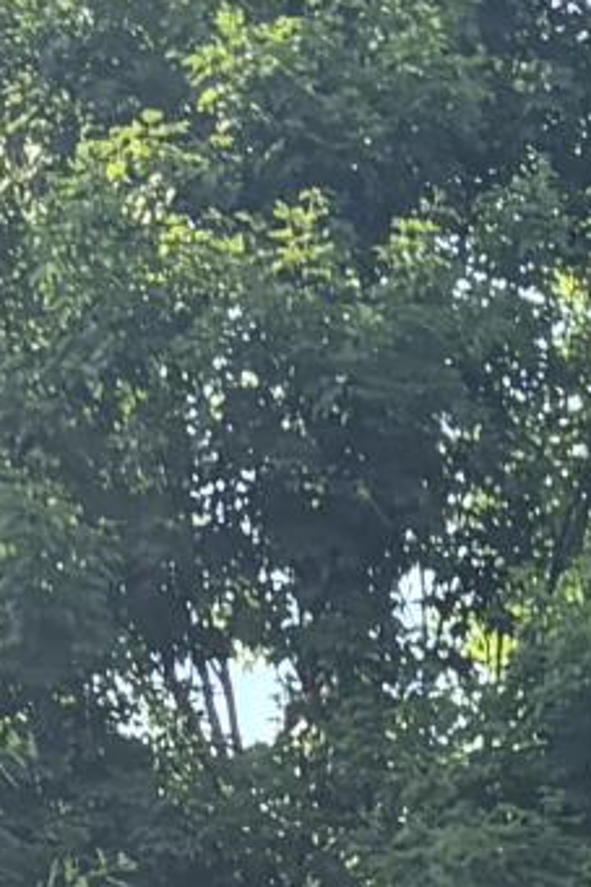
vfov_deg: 7.5
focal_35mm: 238
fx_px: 5866
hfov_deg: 5.8
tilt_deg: +2.5
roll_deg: -0.1
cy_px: 2775
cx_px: 55
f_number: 1.6
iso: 64
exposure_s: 1/1032
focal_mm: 5.96
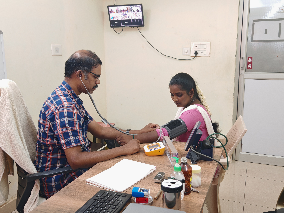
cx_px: 142
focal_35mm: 36
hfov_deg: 51.4
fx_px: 295
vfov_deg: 39.7
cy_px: 106
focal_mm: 6.67
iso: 400
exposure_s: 1/50
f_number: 1.9
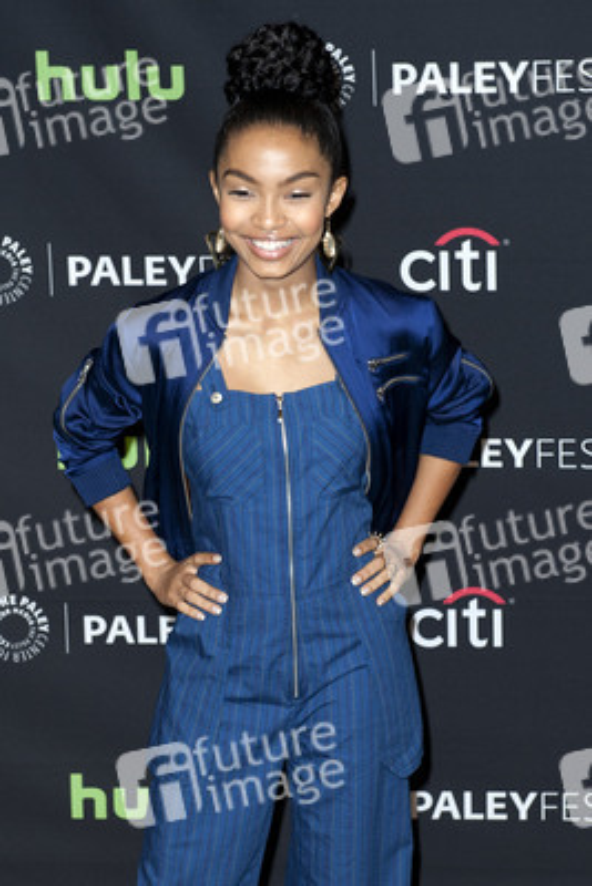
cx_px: 296
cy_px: 443
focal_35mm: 70
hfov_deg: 19.5
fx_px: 1725
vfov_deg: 28.8
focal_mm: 70
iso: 640
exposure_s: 1/320
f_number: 5.6
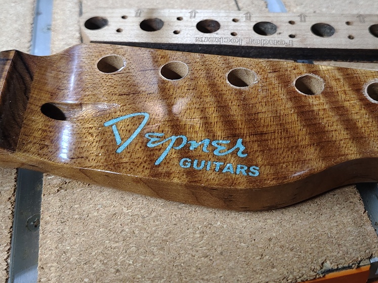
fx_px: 491
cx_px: 217
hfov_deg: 42.0
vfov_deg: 31.6
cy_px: 69
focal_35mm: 45
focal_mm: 5.56
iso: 553
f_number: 1.8
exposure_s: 1/120
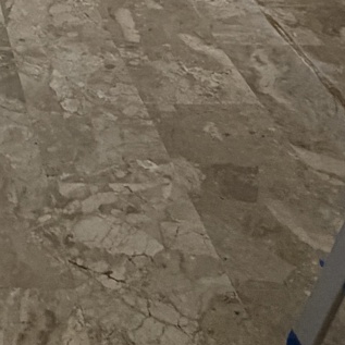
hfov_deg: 20.7
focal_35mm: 75
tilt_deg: -1.2
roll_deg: +0.6
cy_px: -409
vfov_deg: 15.9
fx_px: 846
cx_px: -123
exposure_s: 1/50
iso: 250
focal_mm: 2.22
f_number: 2.2
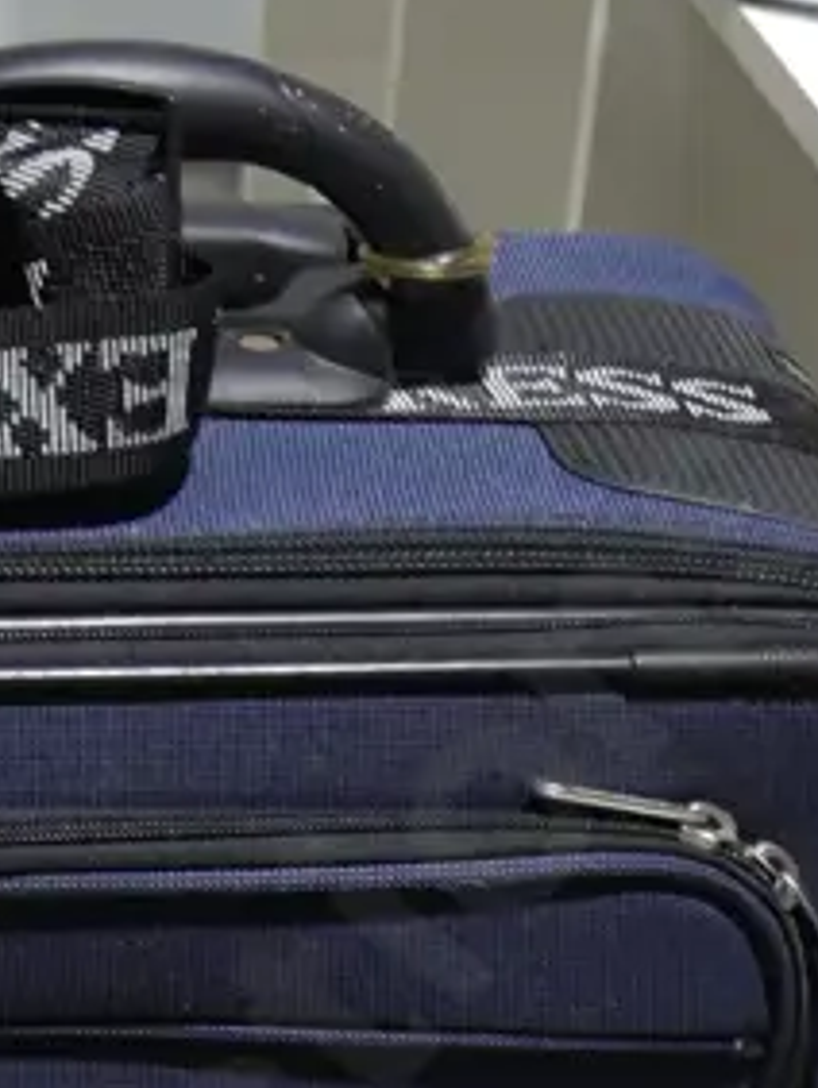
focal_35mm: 109
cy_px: 1277
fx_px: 3429
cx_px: 152
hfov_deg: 13.5
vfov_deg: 17.3
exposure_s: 1/60
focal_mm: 15
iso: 320
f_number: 3.6
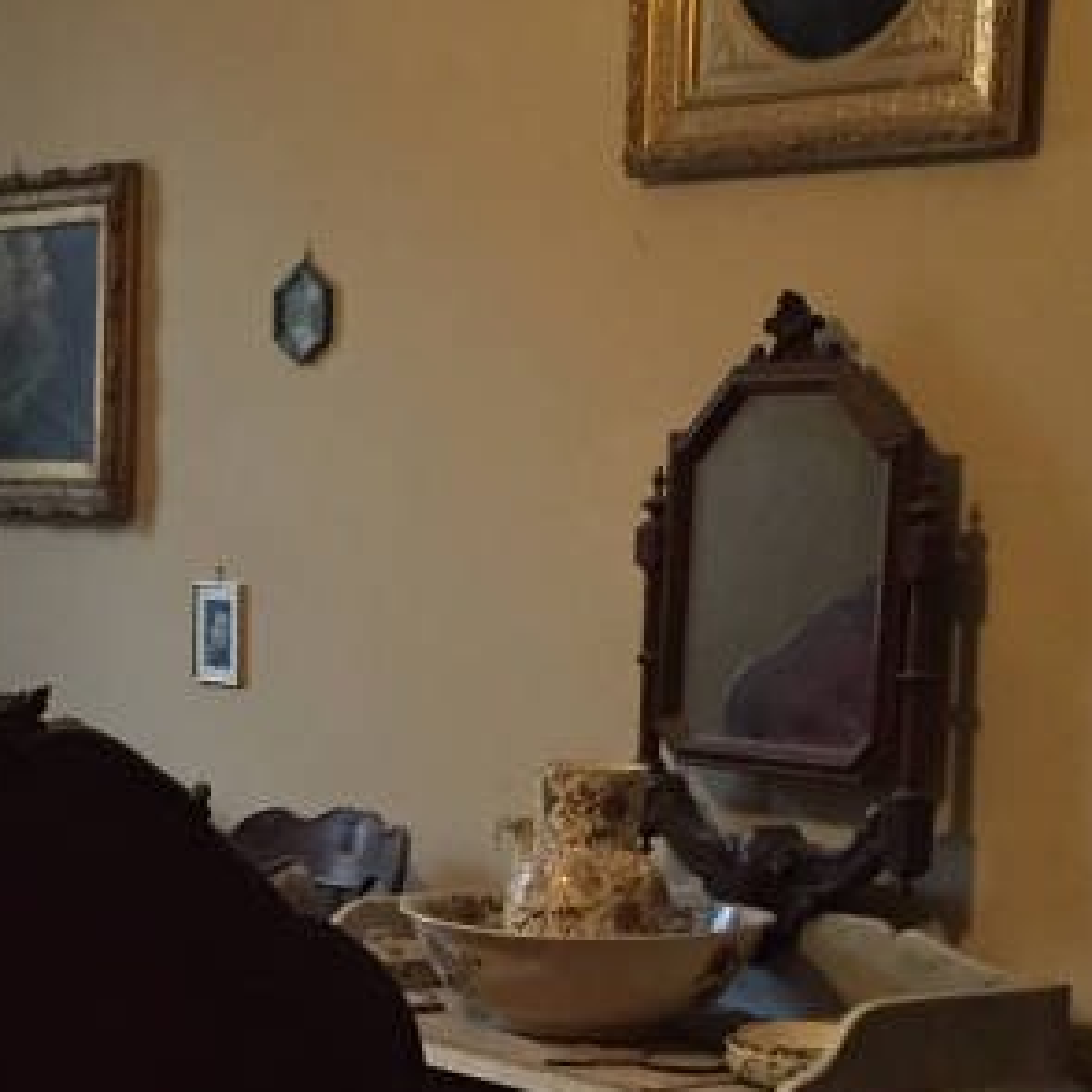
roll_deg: -0.5
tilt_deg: -8.0
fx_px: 3176
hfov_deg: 18.9
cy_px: 911
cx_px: -22
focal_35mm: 89
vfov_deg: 19.3
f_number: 2.2
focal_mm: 4.15
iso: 320
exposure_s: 1/17
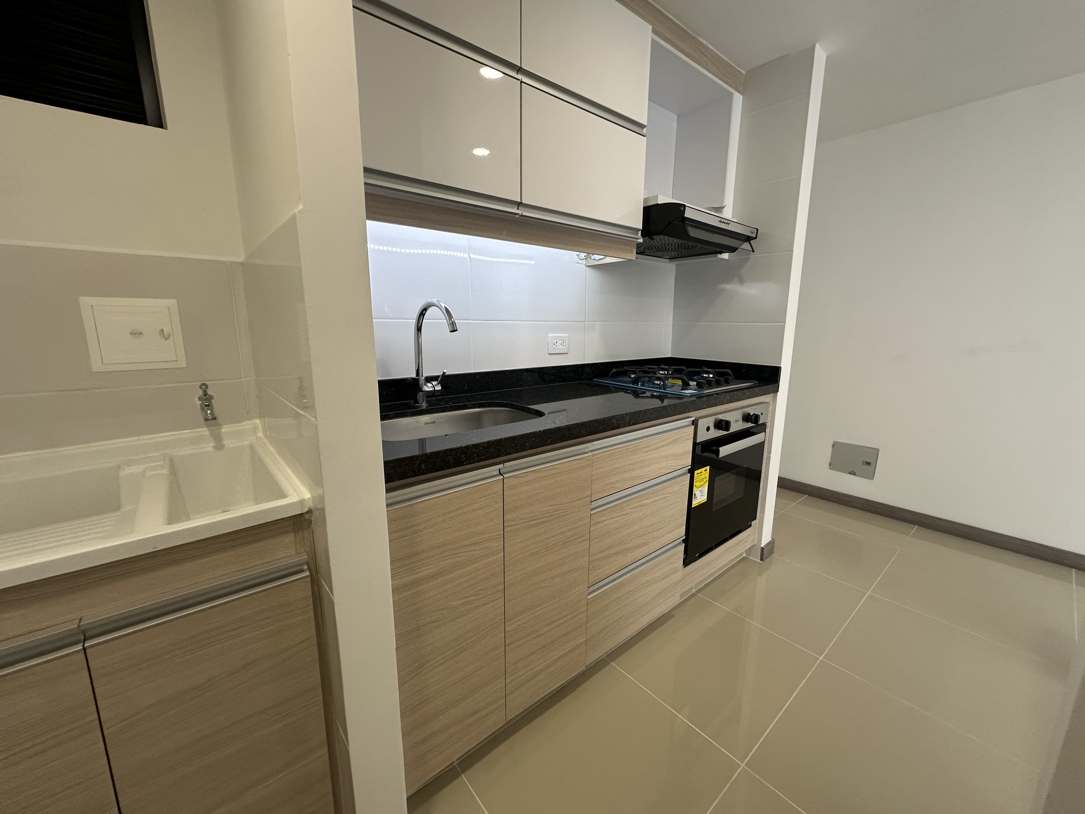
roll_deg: -0.3
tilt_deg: -9.1
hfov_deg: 102.1
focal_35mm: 14
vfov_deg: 85.7
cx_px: 542
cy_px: 407
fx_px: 439
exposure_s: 1/120
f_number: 2.2
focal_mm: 2.22
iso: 160
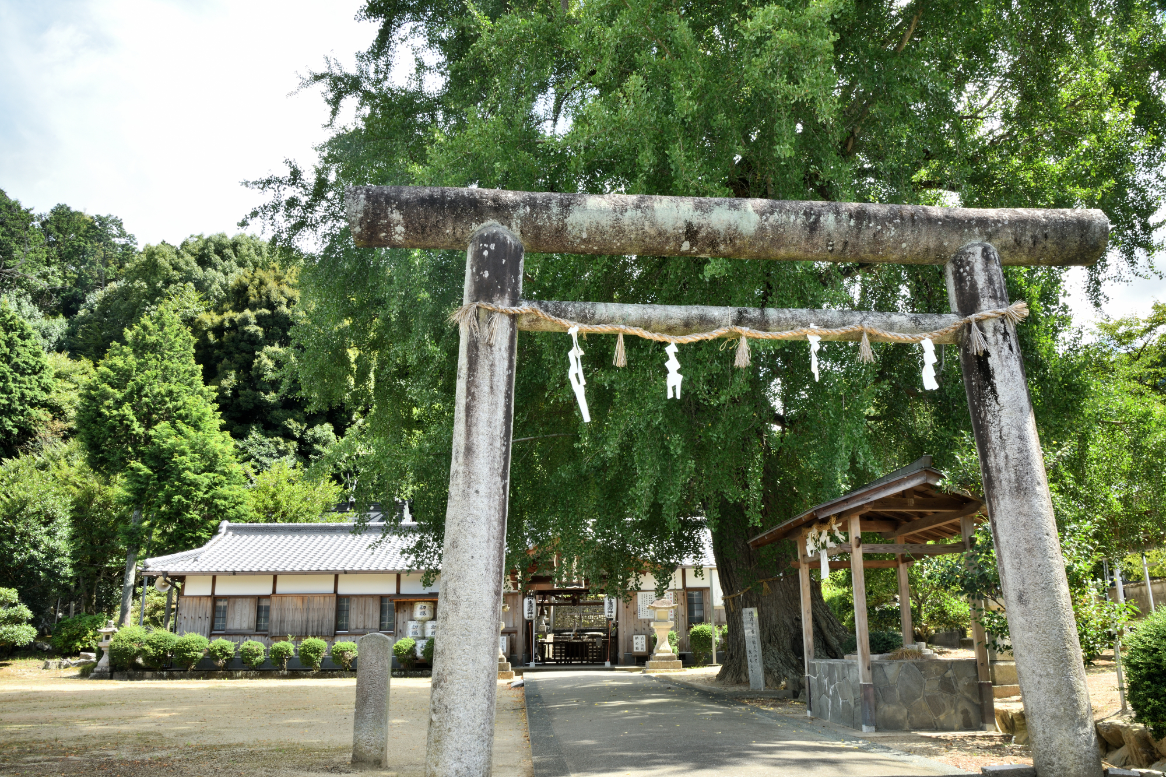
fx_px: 907
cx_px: 583
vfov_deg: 46.4
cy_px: 388
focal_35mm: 28
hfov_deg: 65.5
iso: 200
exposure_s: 1/4
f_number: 22
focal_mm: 28
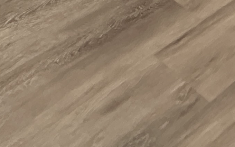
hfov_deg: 23.4
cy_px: -300
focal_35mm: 88
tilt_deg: -7.5
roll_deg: -2.5
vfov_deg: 10.4
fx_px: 564
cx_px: 161
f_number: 2.2
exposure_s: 1/60
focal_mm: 2.22
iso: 500
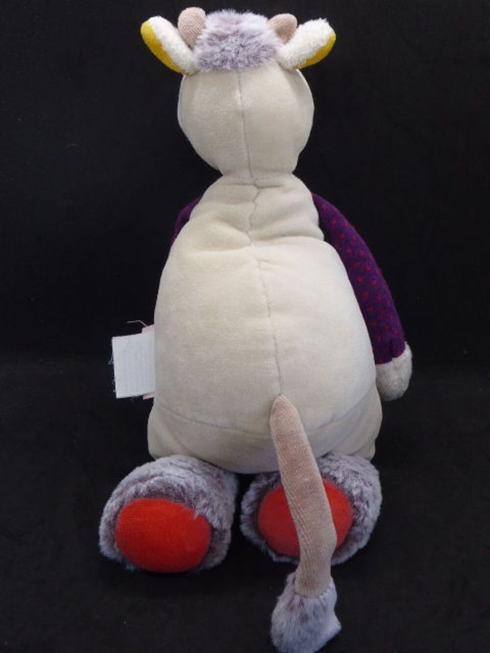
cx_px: 245
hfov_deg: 31.5
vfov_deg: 41.2
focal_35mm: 46
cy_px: 326
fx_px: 868
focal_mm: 7.9
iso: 200
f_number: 4.1
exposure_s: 1/60
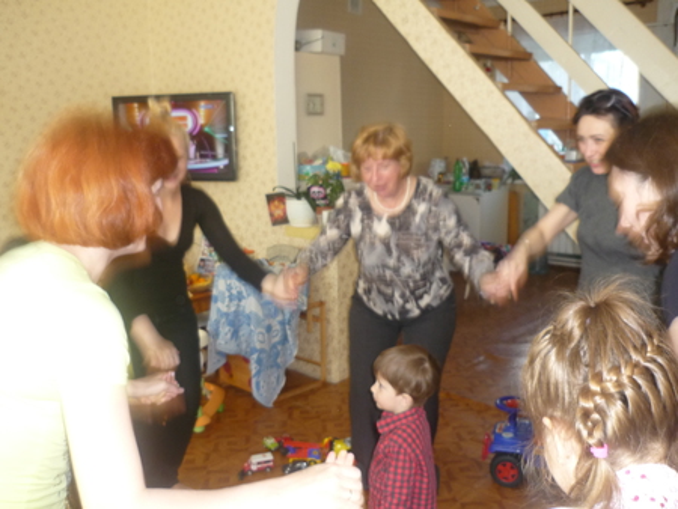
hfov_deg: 55.3
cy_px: 254
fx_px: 647
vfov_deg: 43.0
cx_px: 339
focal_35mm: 33
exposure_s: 1/30
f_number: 2.8
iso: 200
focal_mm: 5.5
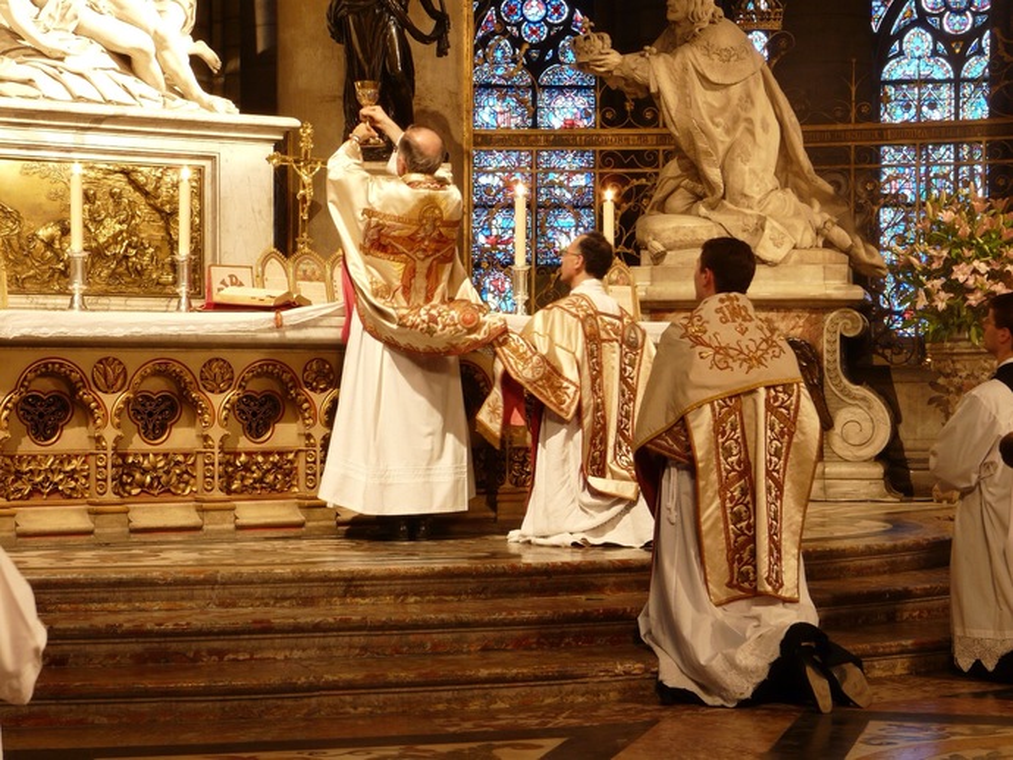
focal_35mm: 81
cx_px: 506
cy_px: 380
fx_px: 2371
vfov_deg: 18.2
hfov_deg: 24.1
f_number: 6.3
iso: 100
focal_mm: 13.3
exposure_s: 2.5
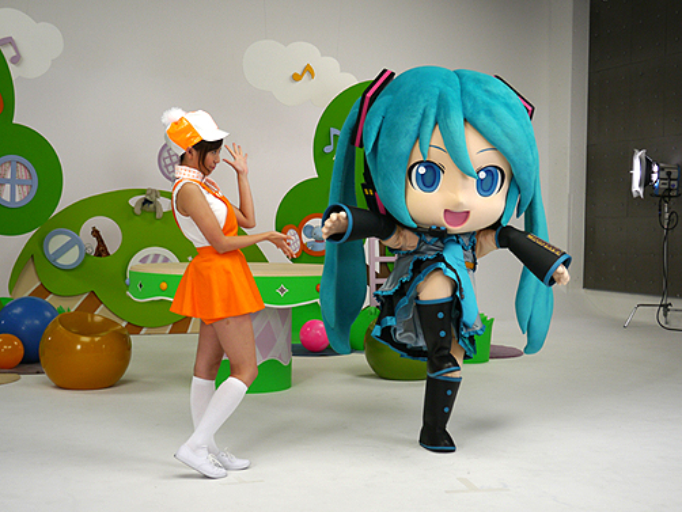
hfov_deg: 37.5
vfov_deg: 28.6
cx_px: 341
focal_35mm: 51
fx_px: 1005
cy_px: 260
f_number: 4.9
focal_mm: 25
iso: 250
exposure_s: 1/250
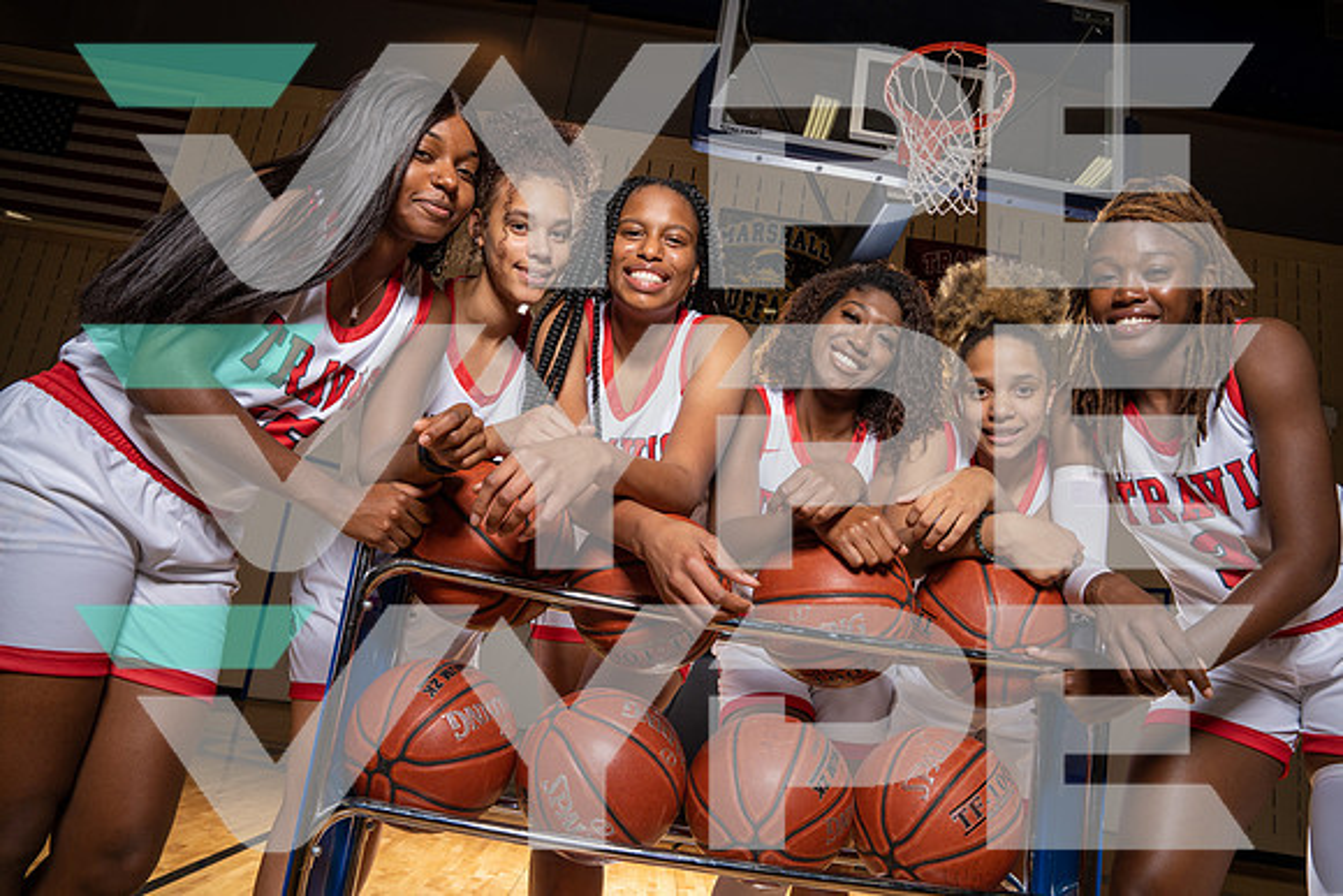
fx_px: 896
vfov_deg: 53.2
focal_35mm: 24
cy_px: 448
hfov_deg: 73.7
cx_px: 672
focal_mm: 24
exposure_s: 1/250
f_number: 8
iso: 400
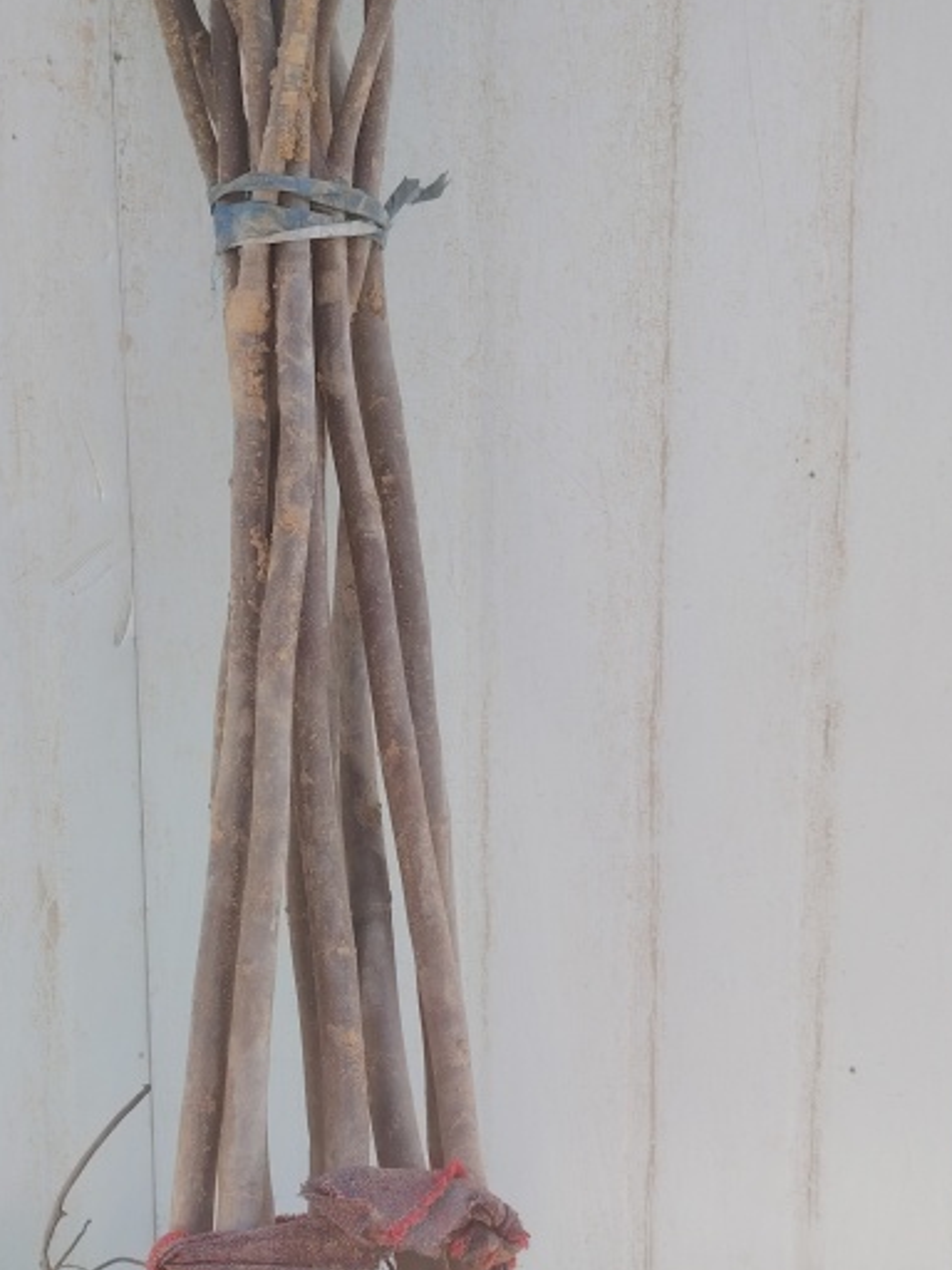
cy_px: 728
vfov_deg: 38.1
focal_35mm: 50
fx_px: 1833
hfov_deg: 29.0
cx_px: 350
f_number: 1.75
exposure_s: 1/248
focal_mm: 5.25
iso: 100
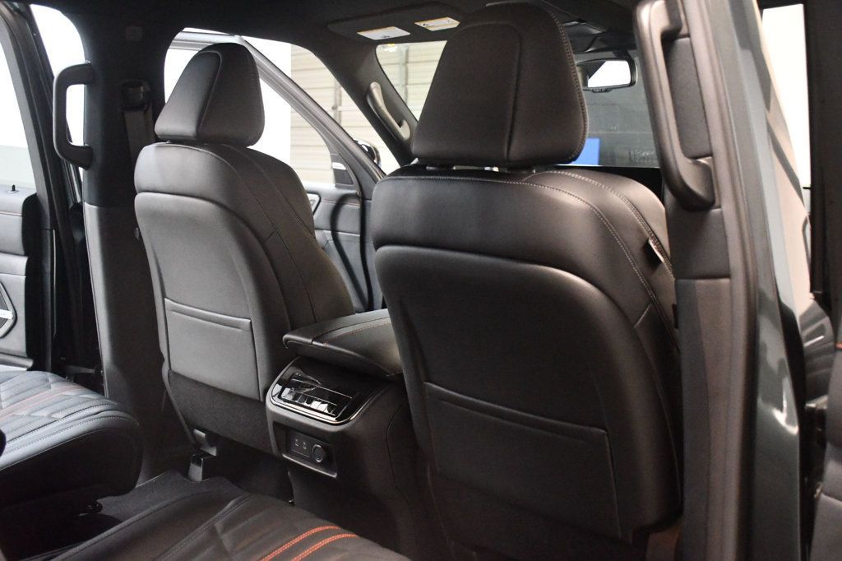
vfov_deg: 34.2
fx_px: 912
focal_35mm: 39
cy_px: 280
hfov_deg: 49.6
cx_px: 421
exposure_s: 1/60
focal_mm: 26
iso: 10000
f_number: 3.8
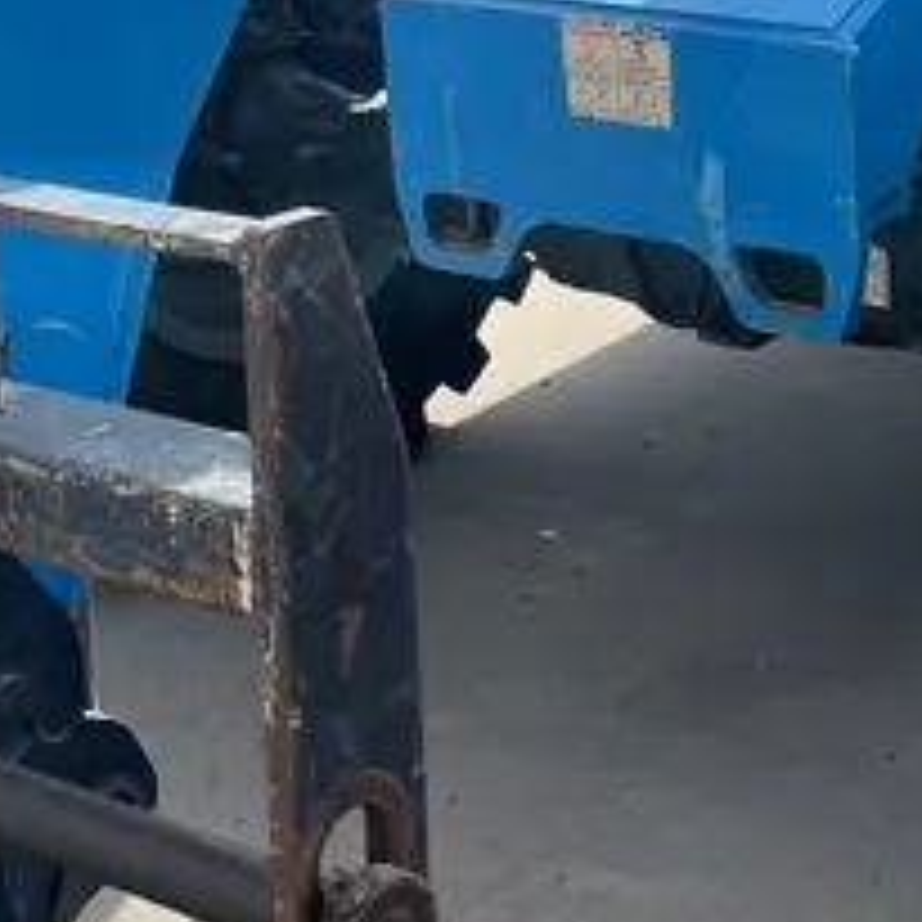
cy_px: -92
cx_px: 980
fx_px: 2471
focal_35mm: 82
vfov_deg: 20.2
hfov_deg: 20.3
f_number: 1.6
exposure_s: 1/1890
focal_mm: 5.1
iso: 50
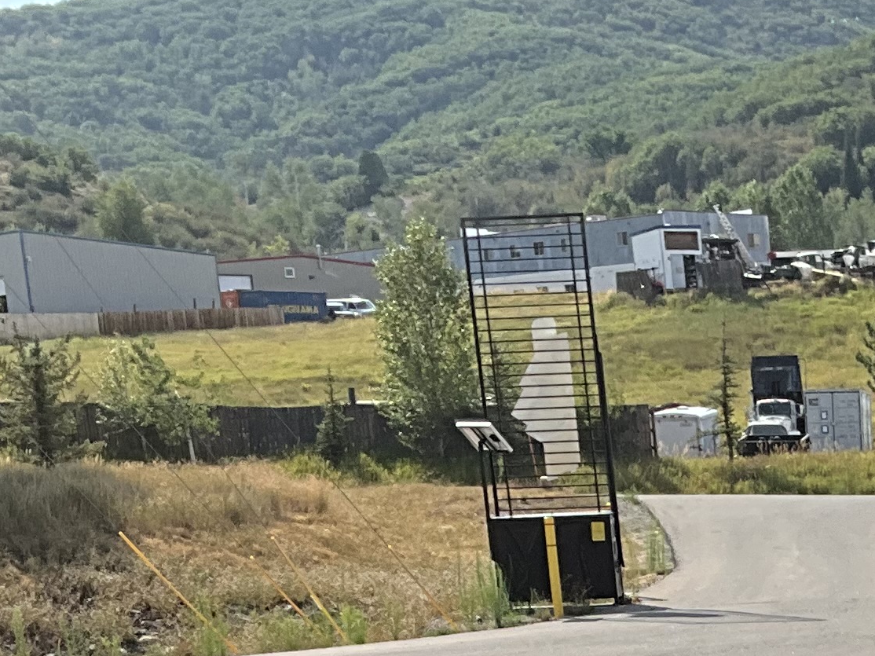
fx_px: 2654
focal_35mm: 105
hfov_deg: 17.8
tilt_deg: -15.5
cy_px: 1154
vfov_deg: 12.9
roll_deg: +1.3
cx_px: 1042
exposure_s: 1/2320
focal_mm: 3
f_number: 1.8
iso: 25
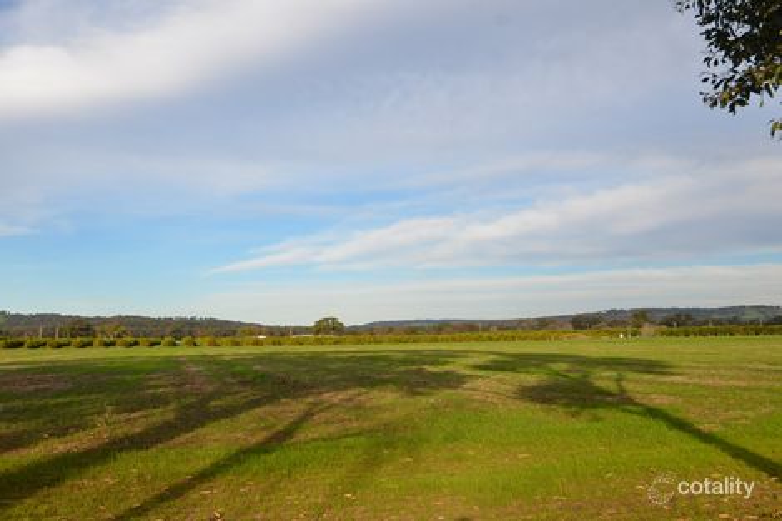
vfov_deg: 45.6
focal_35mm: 28
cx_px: 391
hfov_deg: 64.6
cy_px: 260
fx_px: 619
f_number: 8
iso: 140
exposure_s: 1/250
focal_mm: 19
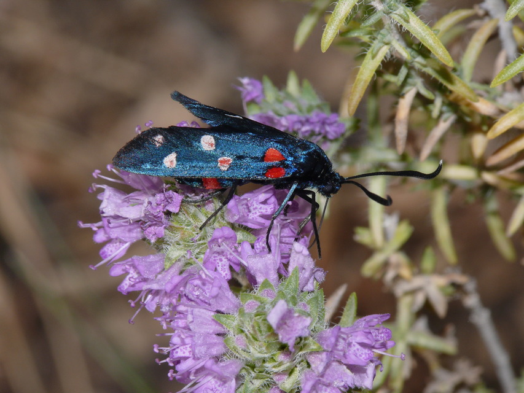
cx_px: 262
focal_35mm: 239
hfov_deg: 8.3
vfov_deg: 6.2
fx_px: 3618
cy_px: 196
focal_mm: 50.5
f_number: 11
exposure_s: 1/640
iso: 100
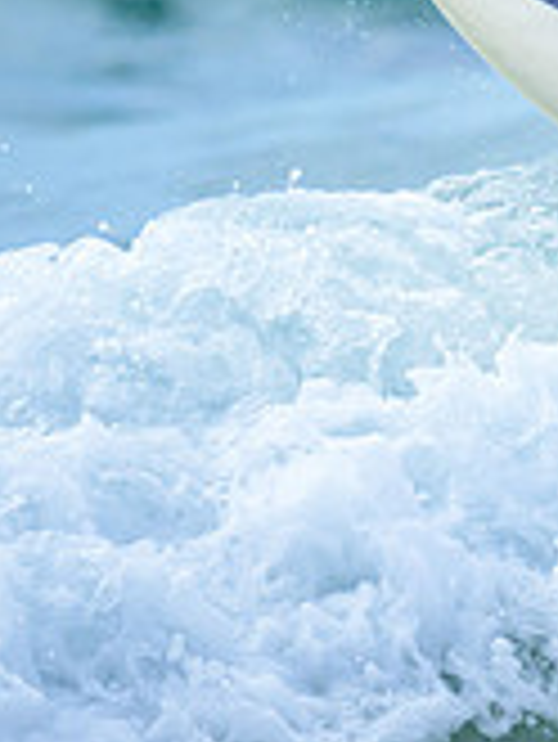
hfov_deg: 0.5
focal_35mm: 3083
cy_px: 210
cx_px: 1017
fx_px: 66177
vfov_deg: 0.6
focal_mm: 800
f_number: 6.3
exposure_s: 1/3200
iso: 720
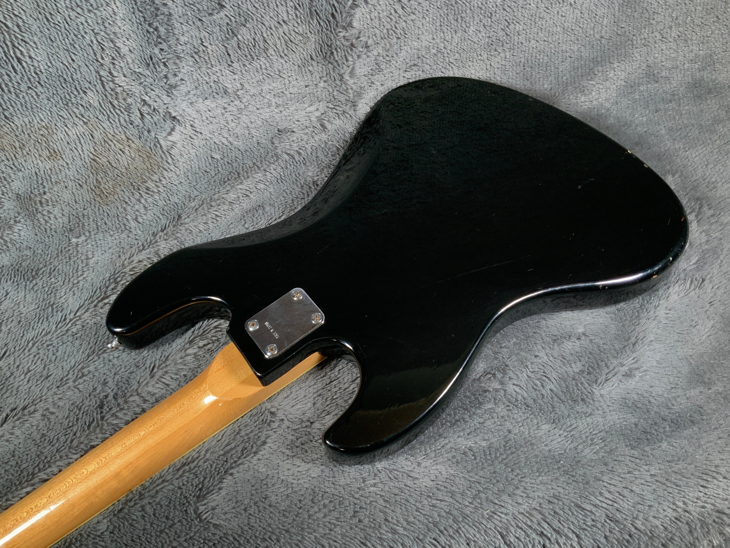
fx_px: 612
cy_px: 274
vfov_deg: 48.2
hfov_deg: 61.7
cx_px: 365
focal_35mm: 29
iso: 64
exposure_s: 1/104
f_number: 1.8
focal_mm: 3
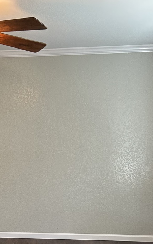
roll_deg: +0.3
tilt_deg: -17.2
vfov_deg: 32.5
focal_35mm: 58
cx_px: 0
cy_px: 240
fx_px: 387
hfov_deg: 21.6
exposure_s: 1/60
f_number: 1.5
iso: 320
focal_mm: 5.7
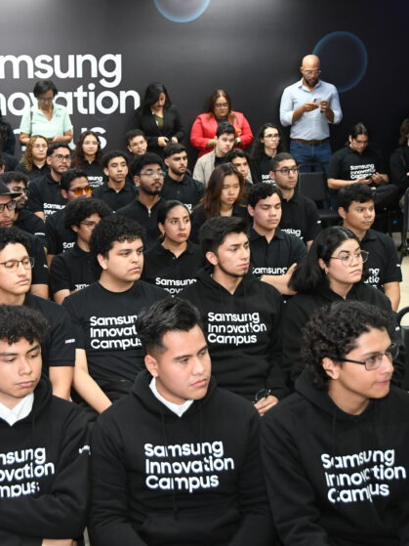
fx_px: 898
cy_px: 276
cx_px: 111
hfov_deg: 25.4
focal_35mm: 57
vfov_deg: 33.8
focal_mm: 26
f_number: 5
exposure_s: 1/60
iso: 2500
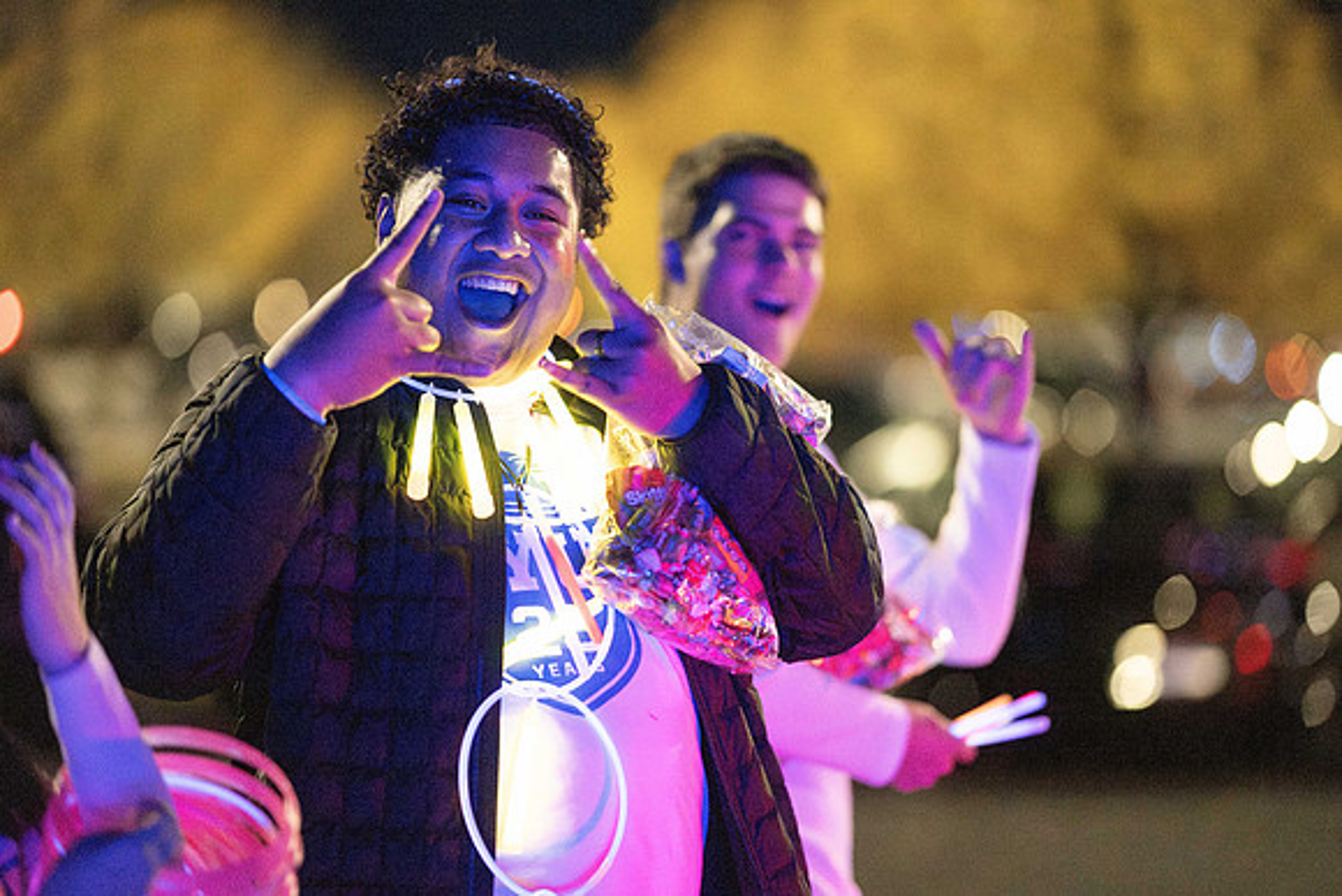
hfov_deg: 19.5
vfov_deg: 13.0
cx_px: 671
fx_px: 3915
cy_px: 448
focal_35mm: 105
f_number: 1.4
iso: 10000
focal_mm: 105
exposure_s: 1/500
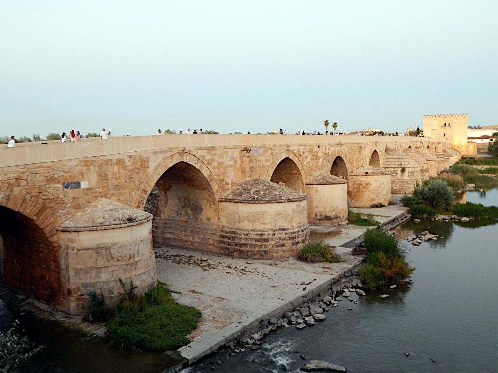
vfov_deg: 45.4
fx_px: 446
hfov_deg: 58.4
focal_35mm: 31
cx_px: 249
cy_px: 186
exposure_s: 1/10
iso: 400
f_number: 3.2
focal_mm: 5.6
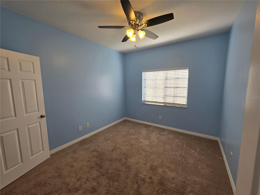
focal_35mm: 13
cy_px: 98
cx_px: 130
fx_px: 98
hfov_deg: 106.2
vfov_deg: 89.9
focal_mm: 2.2
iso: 50
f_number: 1.9
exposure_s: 1/120
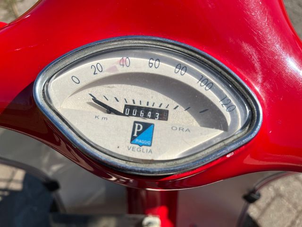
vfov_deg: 53.1
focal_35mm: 26
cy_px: 114
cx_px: 151
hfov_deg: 67.3
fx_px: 227
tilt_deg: -57.2
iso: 50
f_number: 1.6
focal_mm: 5.1
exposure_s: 1/6494
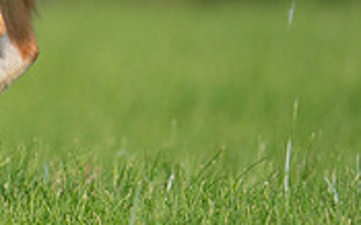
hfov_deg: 1.0
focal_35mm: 2028
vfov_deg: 0.6
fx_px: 19933
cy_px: -131
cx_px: -136
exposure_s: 1/4000
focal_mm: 600
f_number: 6.3
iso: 800
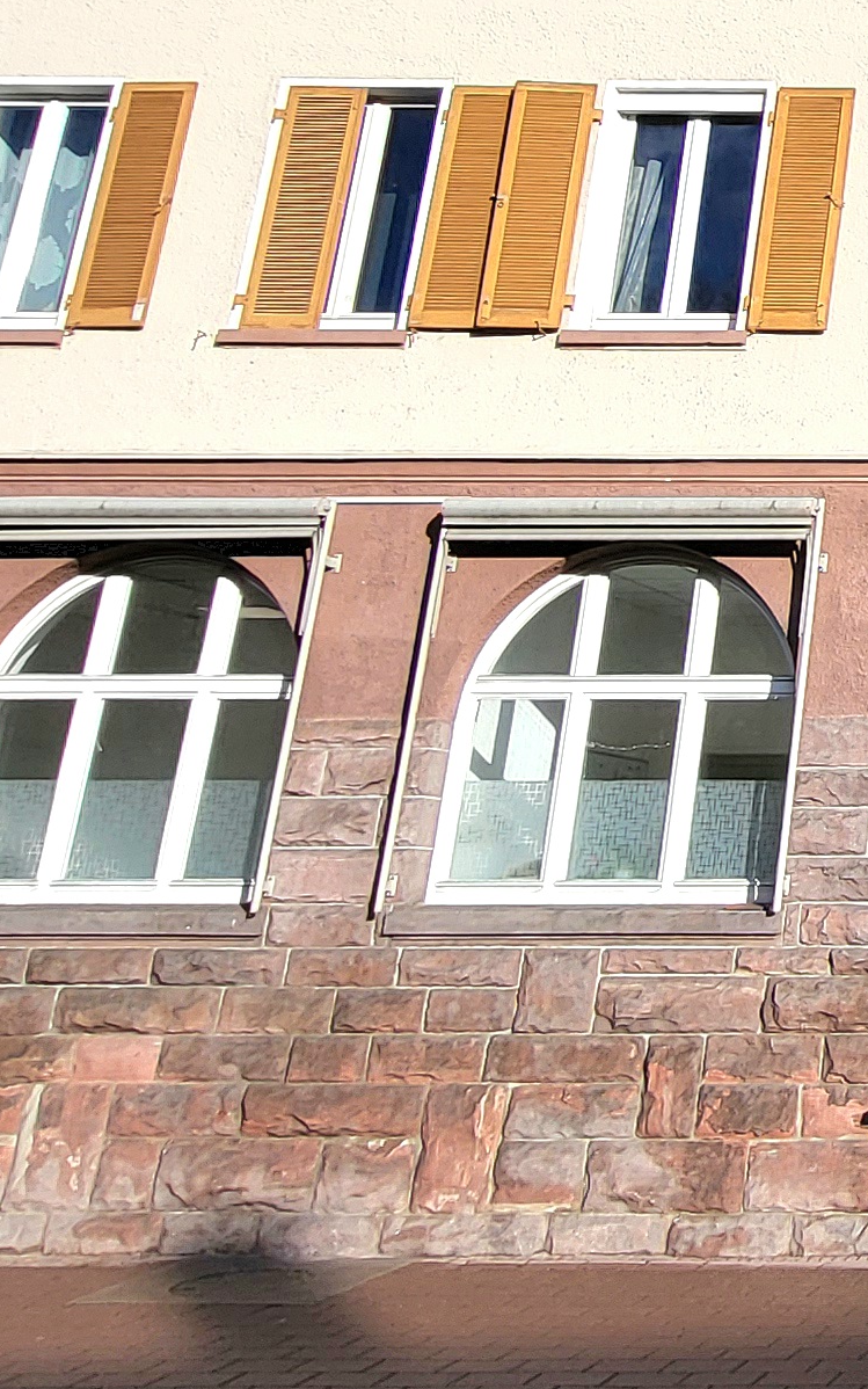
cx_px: 1458
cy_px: 335
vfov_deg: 42.1
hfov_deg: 21.2
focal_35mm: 46
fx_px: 1741
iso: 32
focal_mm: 1.74
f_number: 2.2
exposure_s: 1/1250
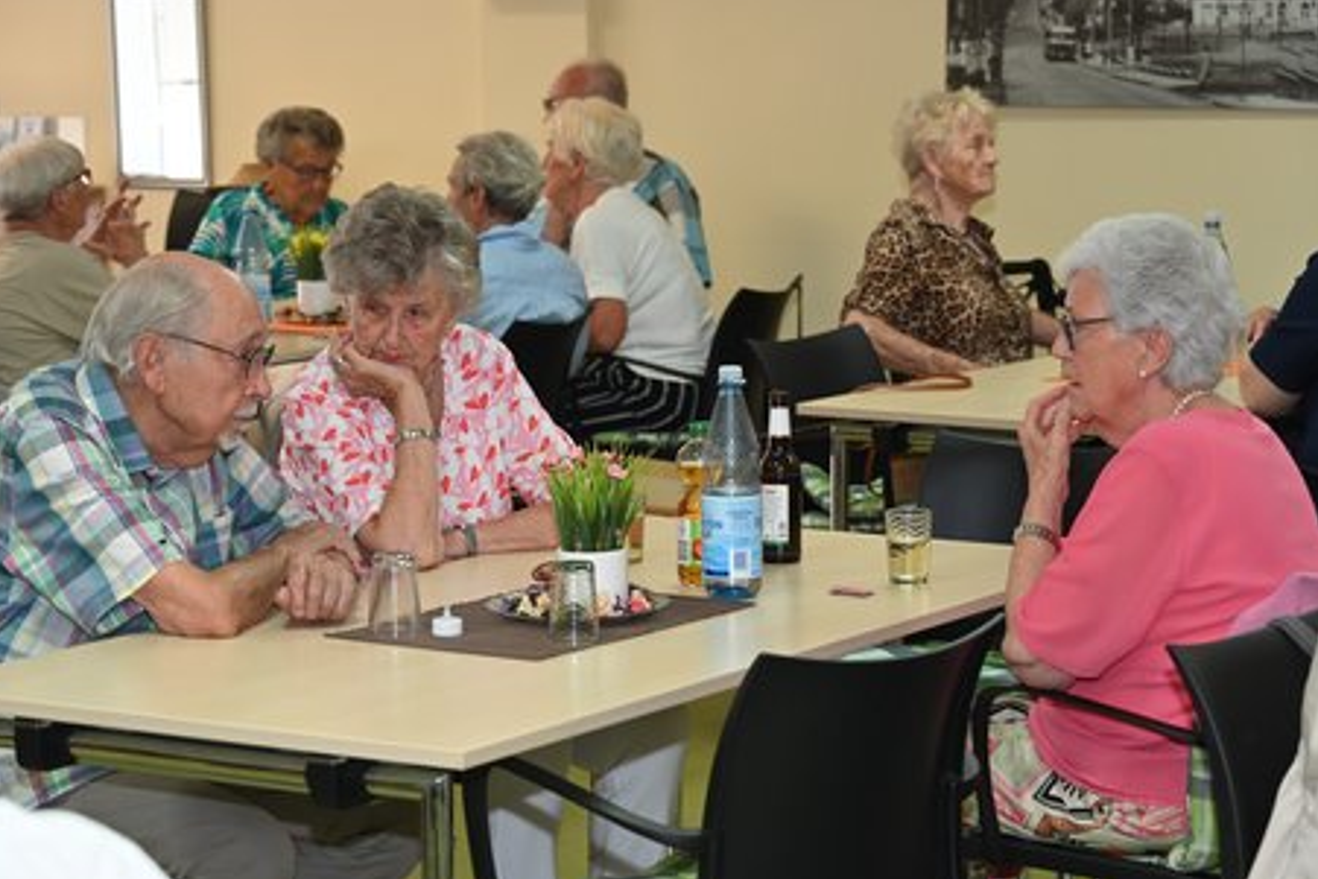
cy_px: 437
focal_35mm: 107
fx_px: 3918
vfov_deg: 12.8
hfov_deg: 19.1
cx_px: 649
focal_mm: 105
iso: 900
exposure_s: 1/60
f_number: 6.3
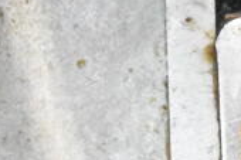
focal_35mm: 205
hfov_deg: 9.6
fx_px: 1371
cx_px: 404
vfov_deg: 6.7
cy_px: 23
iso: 25600
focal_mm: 38
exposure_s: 1/60
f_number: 4.8
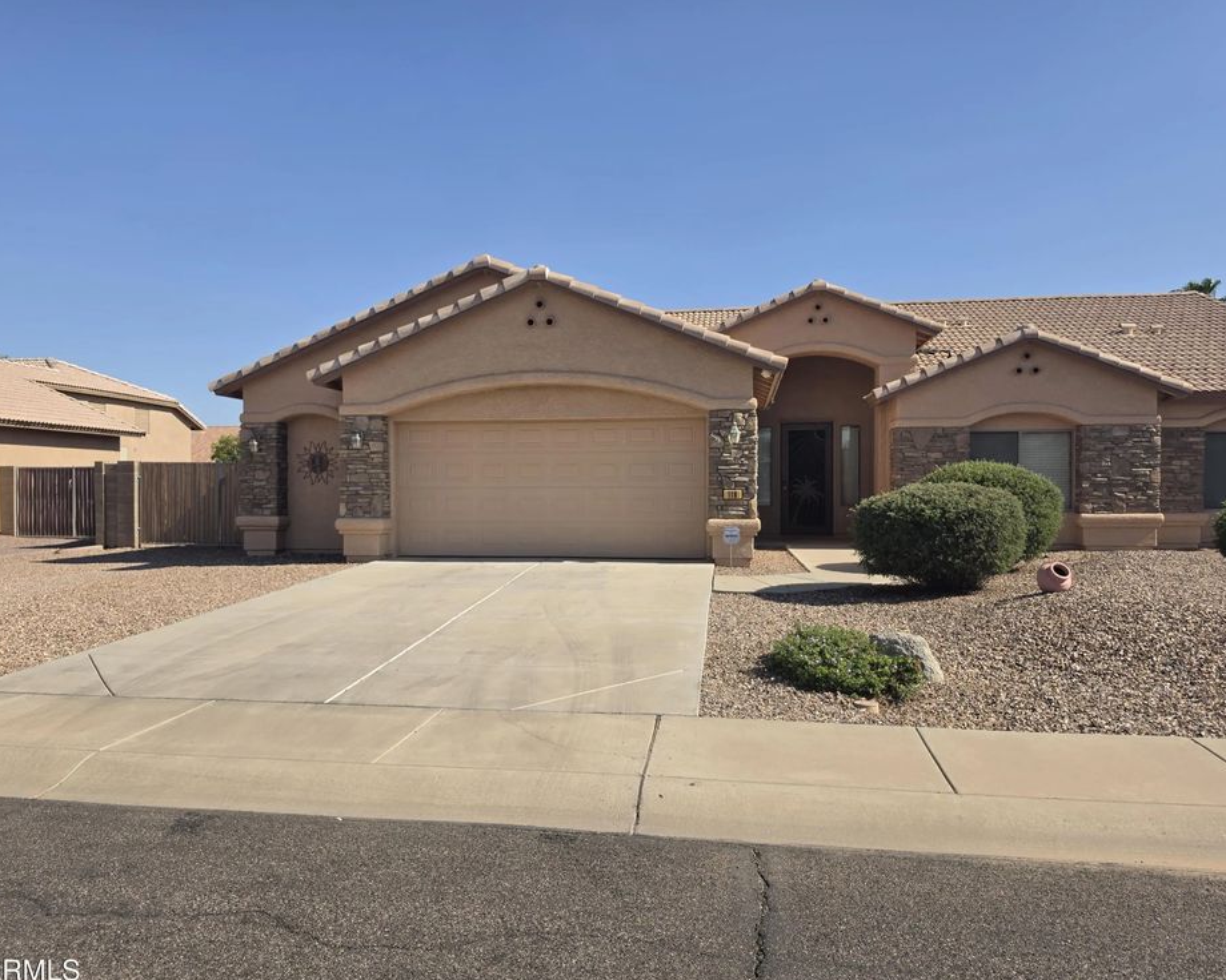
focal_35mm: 25
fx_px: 907
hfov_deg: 68.1
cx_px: 590
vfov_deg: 56.8
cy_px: 506
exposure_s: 1/7058
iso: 64
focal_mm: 6.5
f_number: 1.4
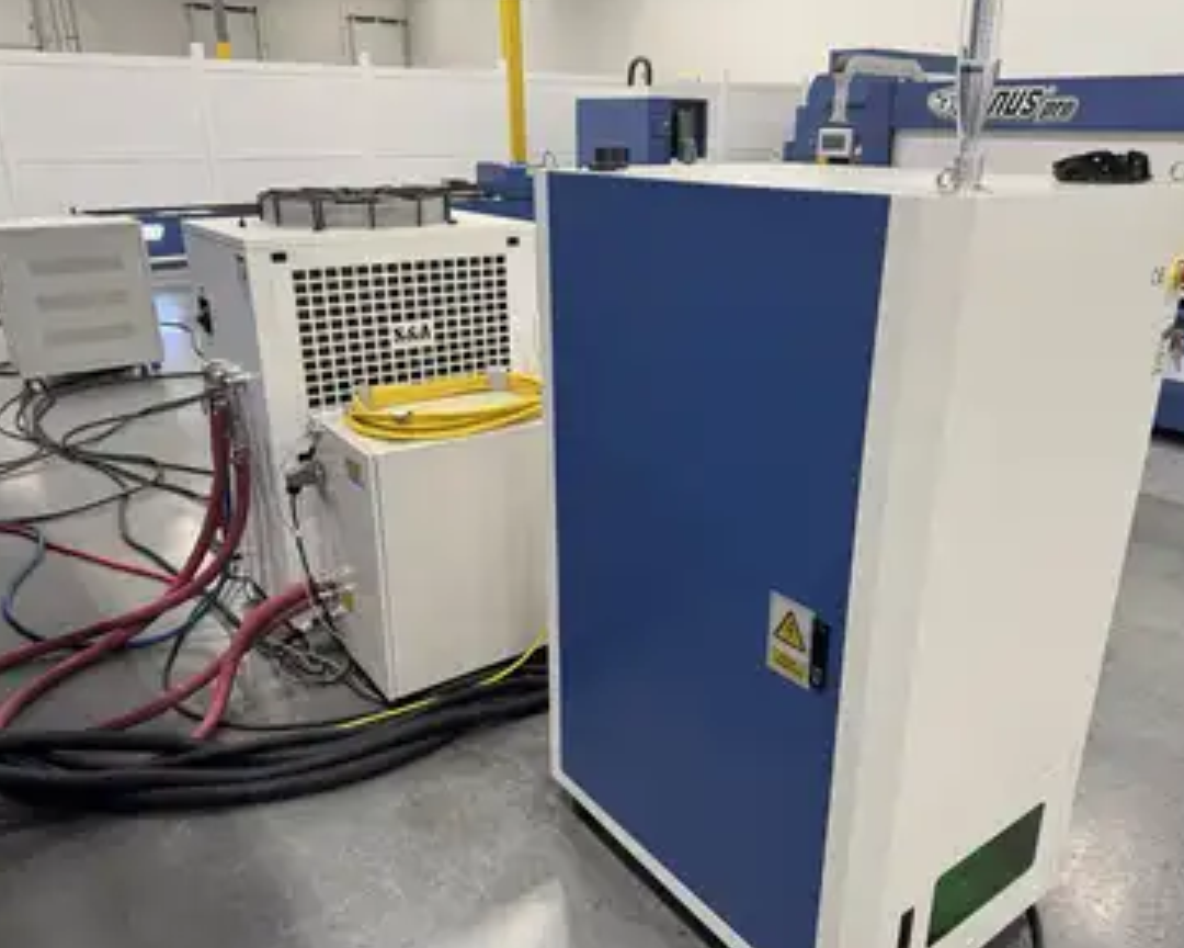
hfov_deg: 66.0
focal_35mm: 26
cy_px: 484
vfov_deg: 54.9
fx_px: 911
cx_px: 625
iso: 200
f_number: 1.8
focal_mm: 6.8
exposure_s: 1/76
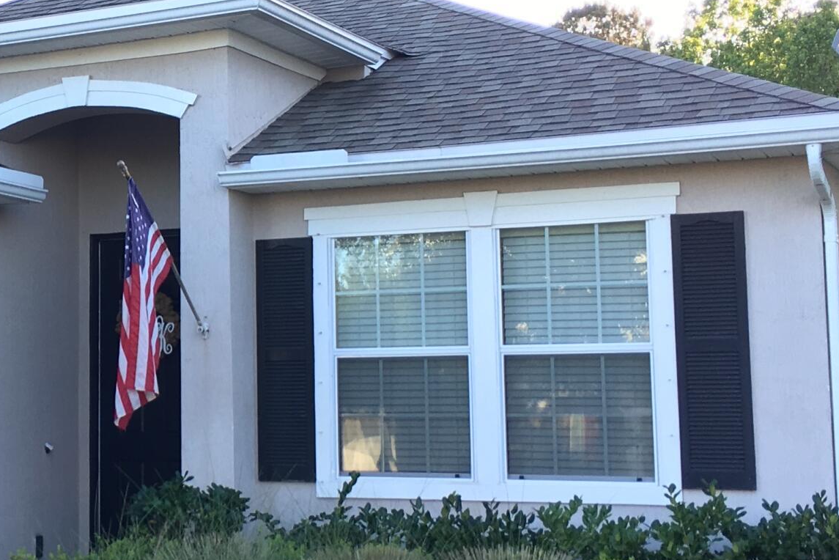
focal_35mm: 79
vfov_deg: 17.3
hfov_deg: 24.5
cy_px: 219
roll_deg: -0.9
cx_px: 1
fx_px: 1841
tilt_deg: +7.3
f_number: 2.2
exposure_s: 1/120
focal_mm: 4.15
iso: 25
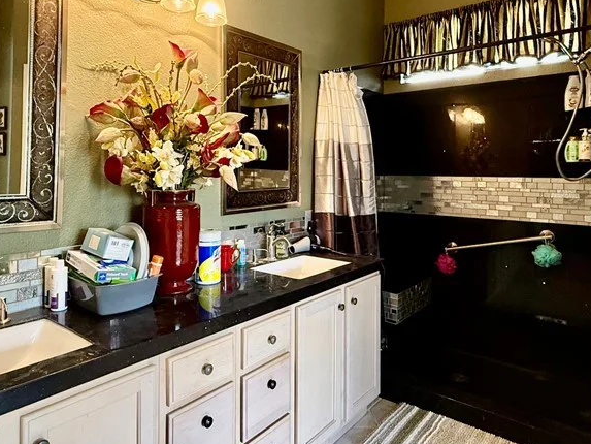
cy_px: 169
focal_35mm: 25
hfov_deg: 69.4
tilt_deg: +0.4
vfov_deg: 54.3
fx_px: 427
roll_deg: -0.3
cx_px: 285
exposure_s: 1/60
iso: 500
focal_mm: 2.22
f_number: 2.2
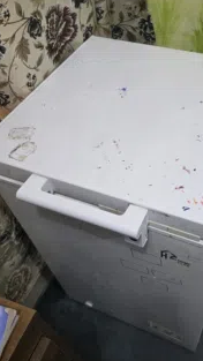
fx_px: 306
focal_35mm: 32
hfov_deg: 36.0
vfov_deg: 60.8
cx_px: 145
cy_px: 206
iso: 640
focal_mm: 6.3
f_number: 1.7
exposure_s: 1/100
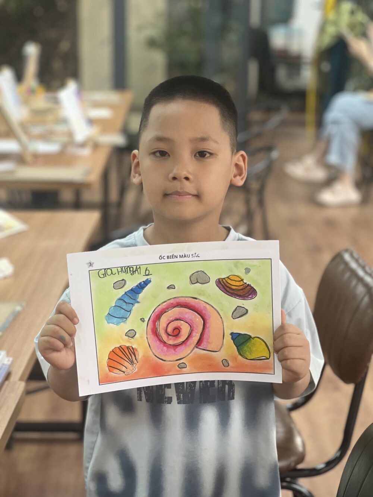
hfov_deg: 19.1
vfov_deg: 25.3
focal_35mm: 77
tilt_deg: -13.5
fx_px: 1106
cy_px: 248
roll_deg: -1.4
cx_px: 186
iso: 250
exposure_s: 1/88
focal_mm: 9
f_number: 2.8
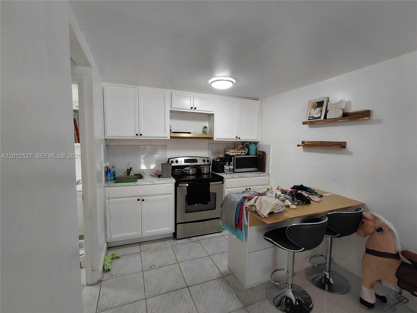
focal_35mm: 16
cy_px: 156
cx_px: 208
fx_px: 193
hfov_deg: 94.5
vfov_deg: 78.1
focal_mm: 1.64
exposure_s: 1/60
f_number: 2.2
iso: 80
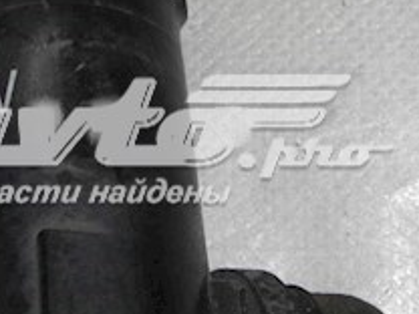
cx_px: 151
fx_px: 1416
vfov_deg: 12.7
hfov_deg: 16.8
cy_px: 135
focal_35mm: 117
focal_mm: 7.9
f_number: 4
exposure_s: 1/60
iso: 80
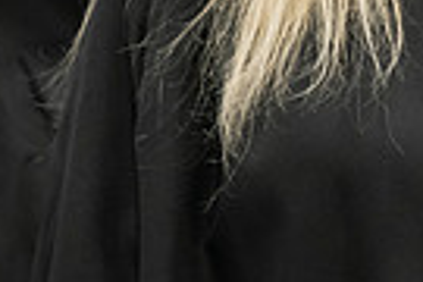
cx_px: 511
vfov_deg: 1.9
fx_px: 8553
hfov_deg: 2.8
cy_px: -183
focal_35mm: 728
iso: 3200
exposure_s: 1/200
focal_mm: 170
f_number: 3.2
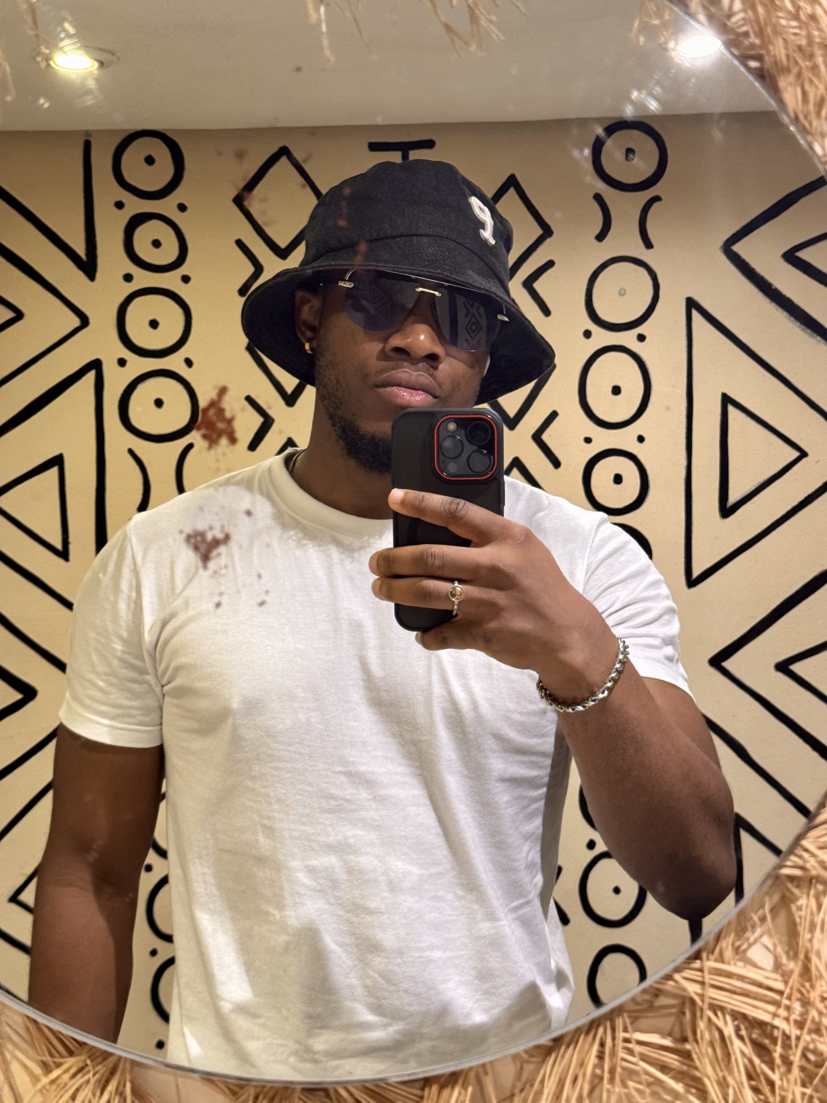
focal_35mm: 48
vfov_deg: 39.7
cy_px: 552
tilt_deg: -3.6
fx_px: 1529
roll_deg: +1.4
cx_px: 414
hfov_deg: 30.3
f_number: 1.78
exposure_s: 1/50
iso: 250
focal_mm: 6.76
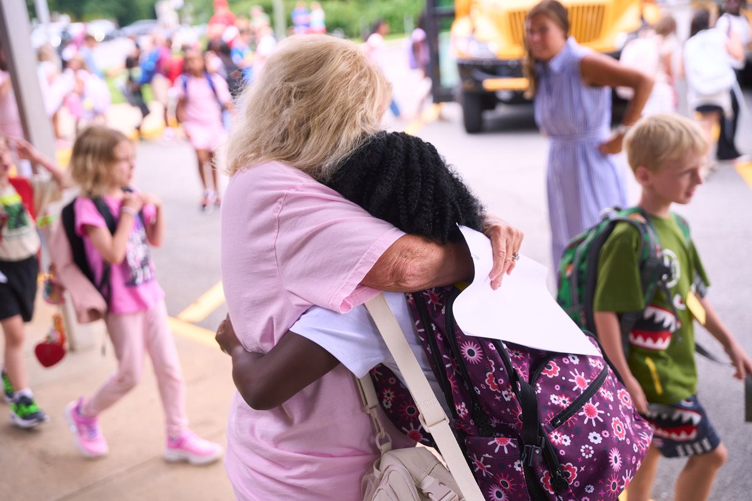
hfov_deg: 43.3
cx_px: 376
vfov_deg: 29.7
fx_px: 946
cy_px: 250
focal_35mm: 45
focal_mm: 45.3
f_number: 2.8
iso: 800
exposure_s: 1/2000
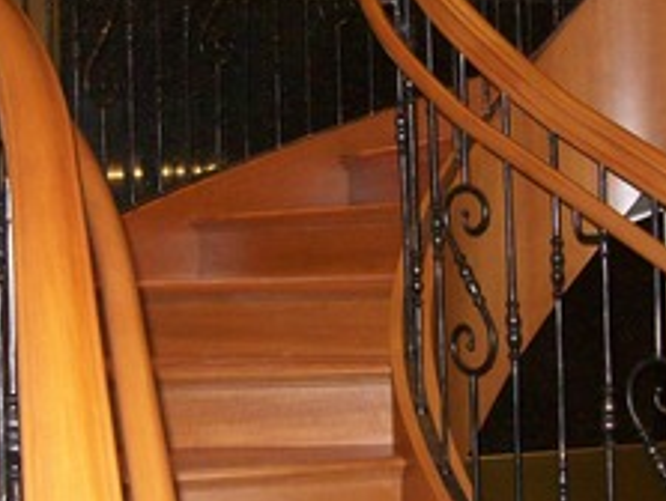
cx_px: 361
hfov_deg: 25.0
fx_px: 1503
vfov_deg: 18.9
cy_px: 237
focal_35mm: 78
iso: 200
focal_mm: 6
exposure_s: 1/64
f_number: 2.7
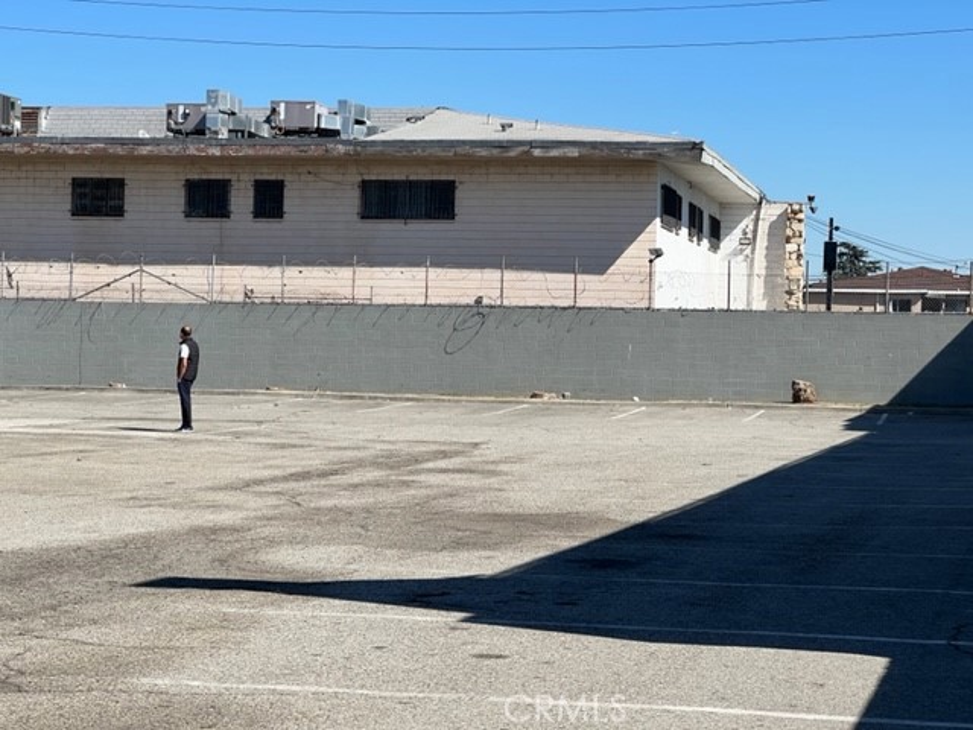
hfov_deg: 25.3
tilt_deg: -0.5
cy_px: 365
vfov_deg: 19.1
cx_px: 486
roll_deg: +0.0
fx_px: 2164
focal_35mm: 77
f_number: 2.8
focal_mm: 9
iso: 32
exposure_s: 1/951
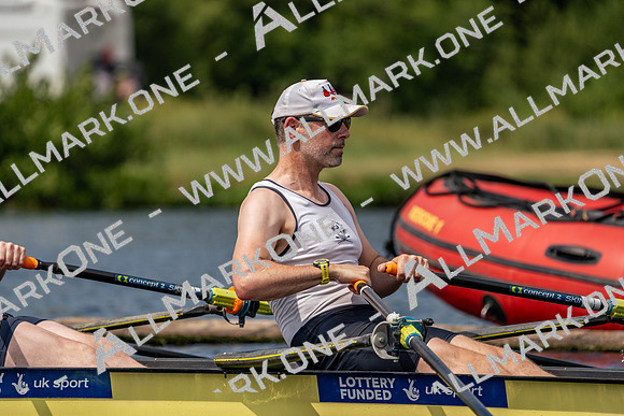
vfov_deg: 3.5
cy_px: 208
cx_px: 312
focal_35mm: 388
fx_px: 6727
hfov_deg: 5.3
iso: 200
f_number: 6.3
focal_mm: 388
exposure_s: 1/1600
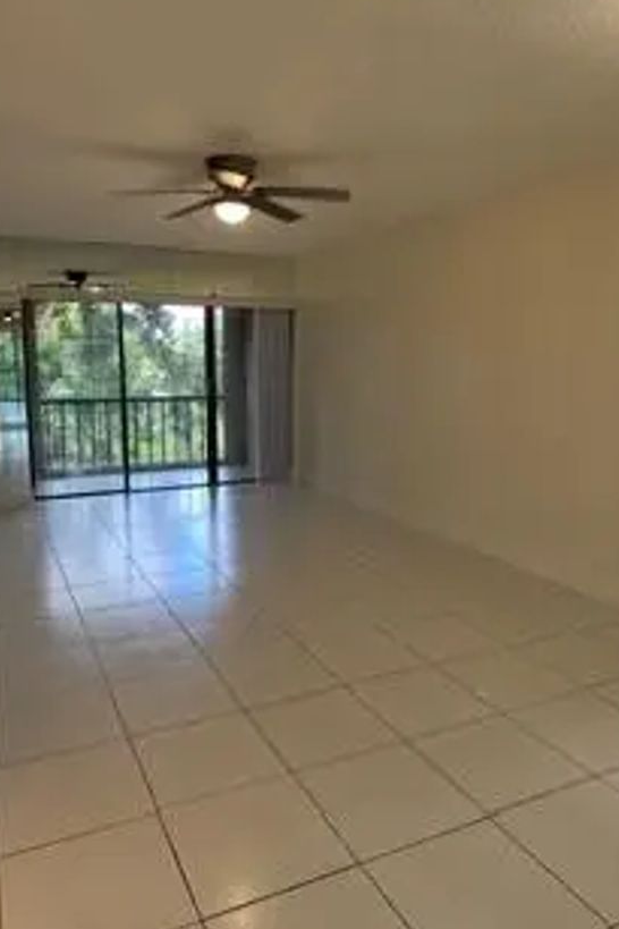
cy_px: 450
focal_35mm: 26
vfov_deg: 69.4
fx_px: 671
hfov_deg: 49.5
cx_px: 300
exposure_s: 1/61
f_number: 1.78
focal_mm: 6.76
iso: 50
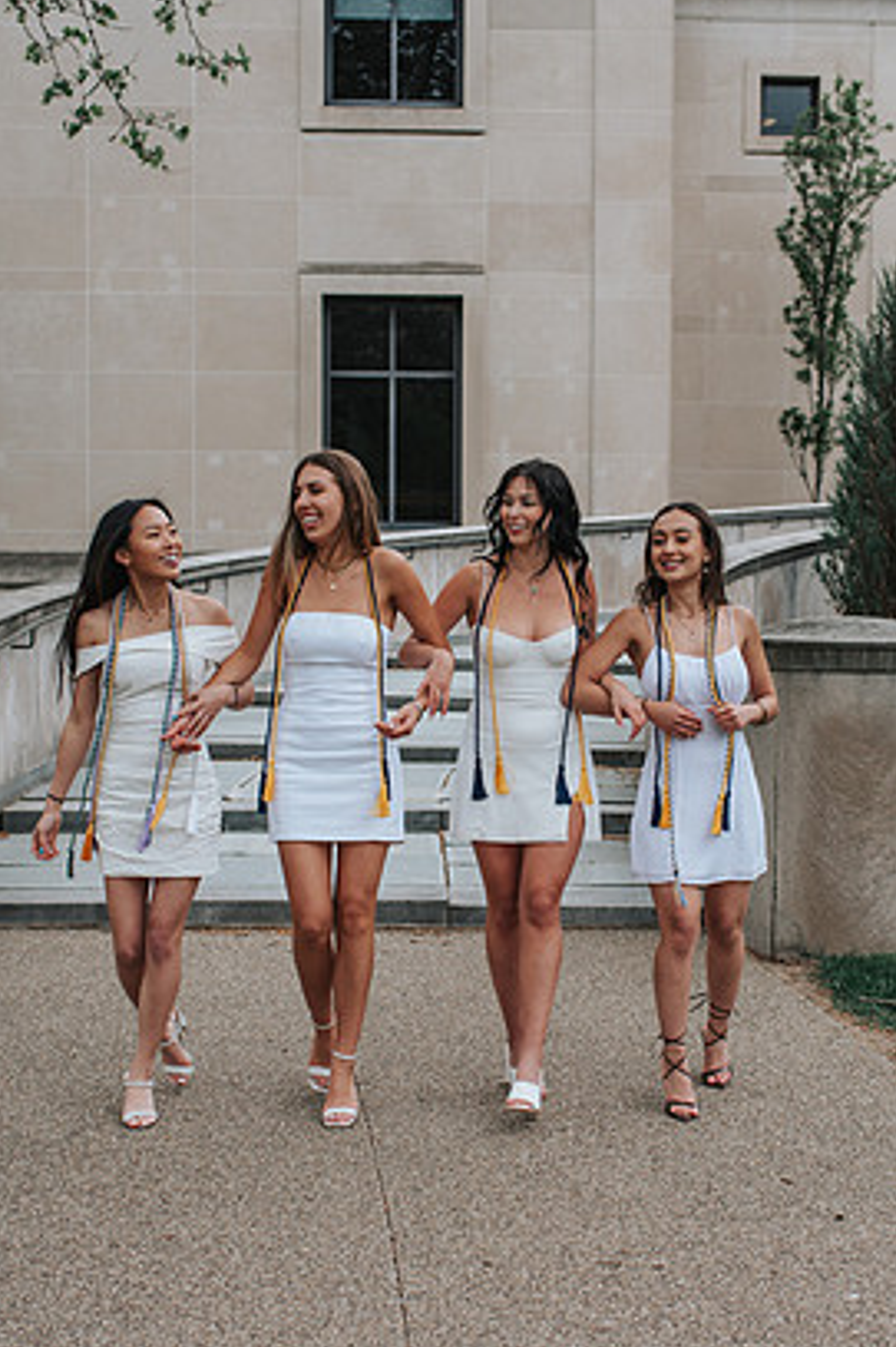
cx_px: 516
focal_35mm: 58
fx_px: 2167
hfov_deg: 23.3
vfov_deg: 34.5
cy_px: 718
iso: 110
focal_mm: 35
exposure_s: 1/500
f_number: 3.5
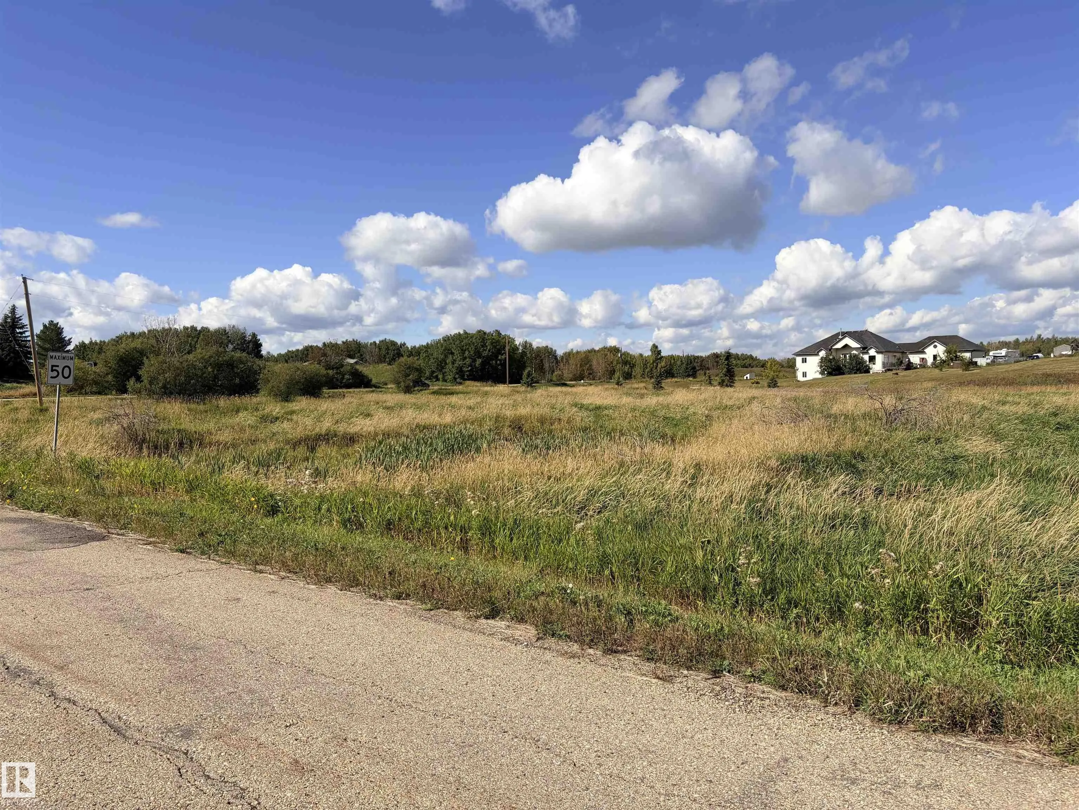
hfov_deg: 67.3
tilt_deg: +0.2
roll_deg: -0.1
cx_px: 540
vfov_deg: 53.1
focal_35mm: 26
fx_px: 810
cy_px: 405
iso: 50
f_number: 1.6
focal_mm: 5.96
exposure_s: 1/4608
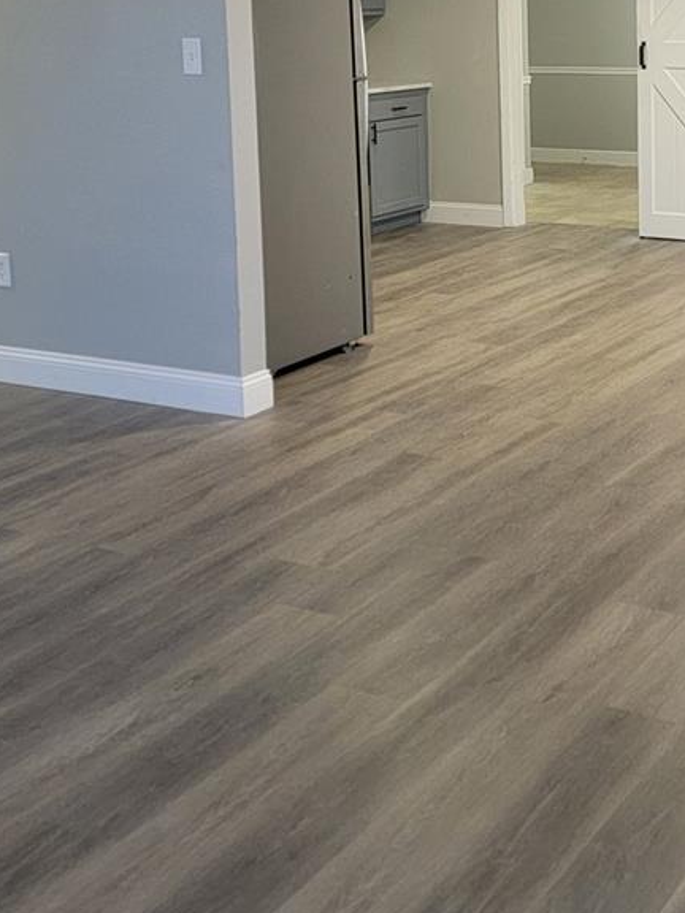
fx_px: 1319
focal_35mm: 50
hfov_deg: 27.7
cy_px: 122
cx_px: 653
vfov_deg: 36.2
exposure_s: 1/60.2
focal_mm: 6.7
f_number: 1.8
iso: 250
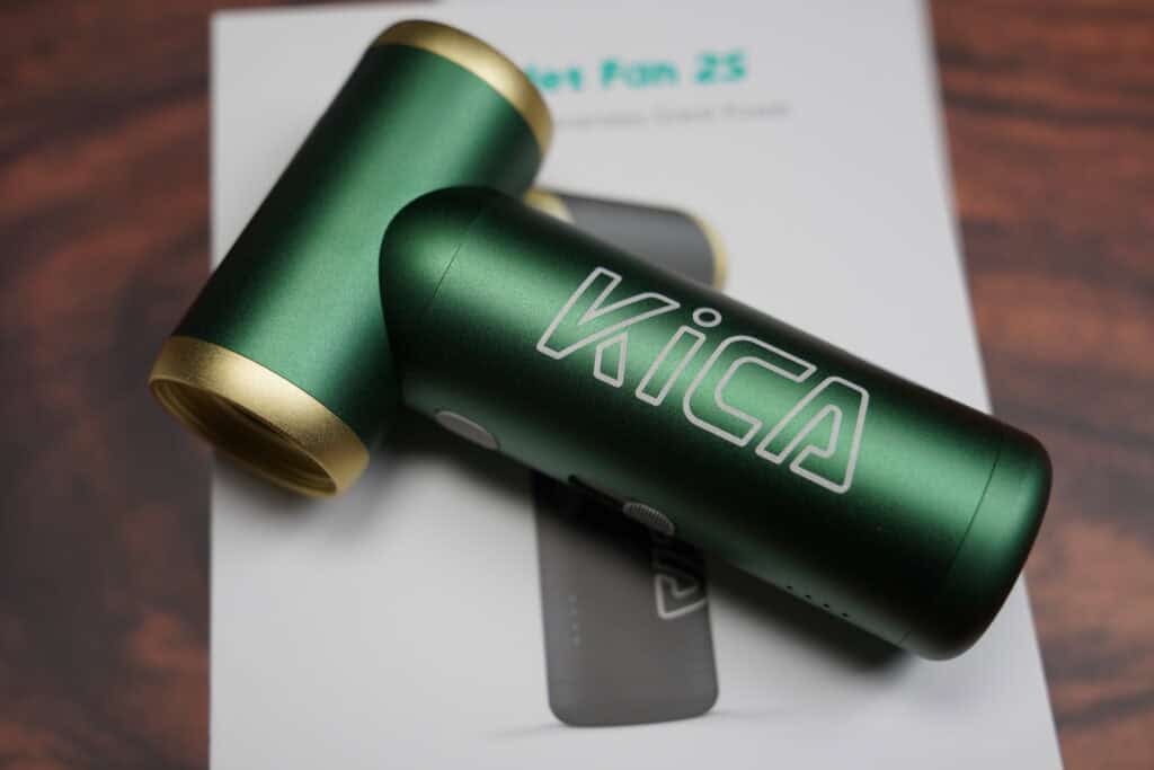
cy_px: 385
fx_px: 1346
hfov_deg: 46.4
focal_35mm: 42
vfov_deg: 31.9
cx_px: 577
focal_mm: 28
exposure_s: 1/100
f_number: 2.8
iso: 100
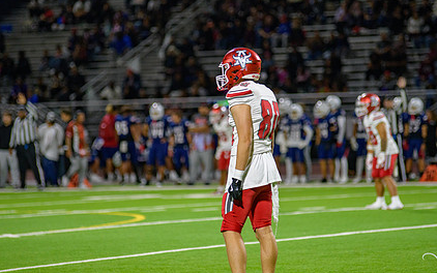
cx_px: 233
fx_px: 2919
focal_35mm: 245
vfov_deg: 5.4
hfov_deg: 8.6
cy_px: 129
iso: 1250
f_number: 2.8
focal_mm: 175
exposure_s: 1/320
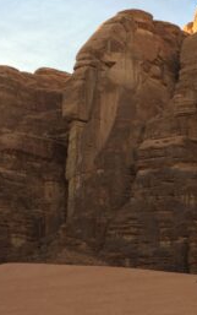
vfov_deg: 30.3
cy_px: 249
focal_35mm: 66
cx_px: 115
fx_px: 566
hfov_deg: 19.7
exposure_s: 1/394
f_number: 2.2
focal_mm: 4.12
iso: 32
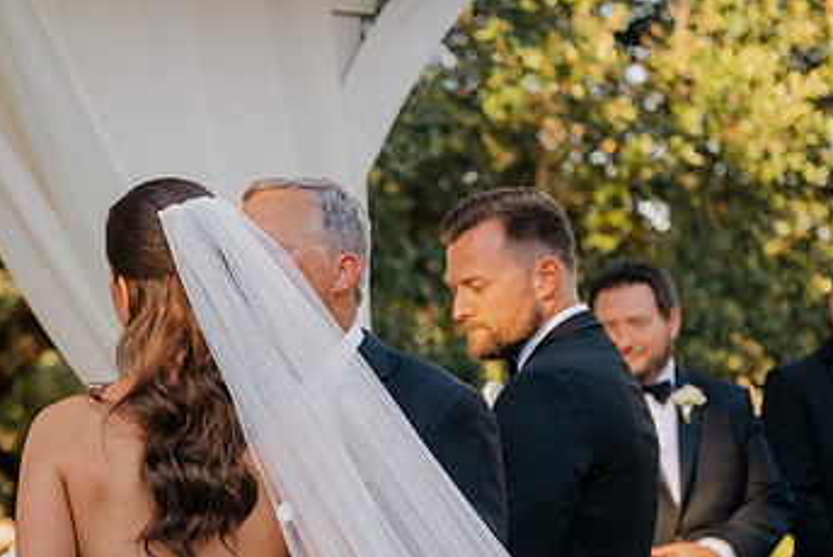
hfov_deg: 17.3
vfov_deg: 11.6
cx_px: 308
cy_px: 466
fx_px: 2733
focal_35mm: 118
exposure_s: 1/1000
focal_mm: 70
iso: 200
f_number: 2.8
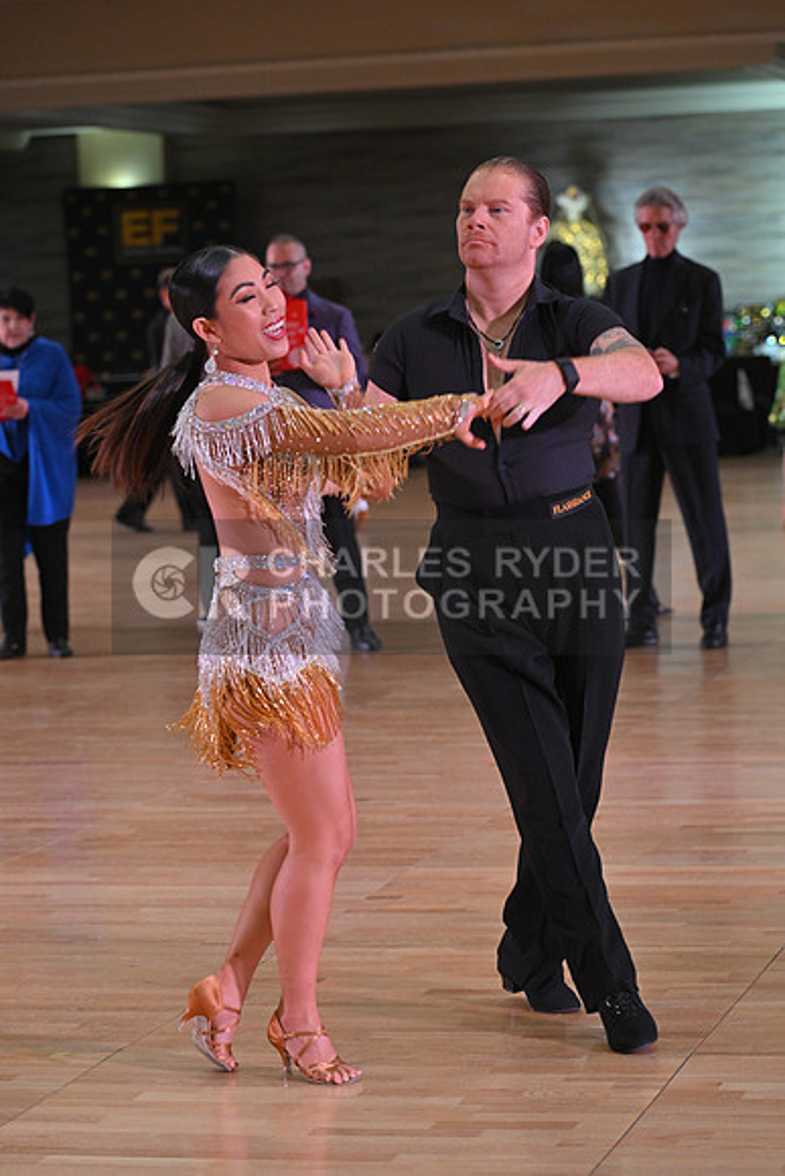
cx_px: 392
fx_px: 3595
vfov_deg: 18.6
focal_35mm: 110
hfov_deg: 12.5
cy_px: 588
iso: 2000
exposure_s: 1/320
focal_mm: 110
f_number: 5
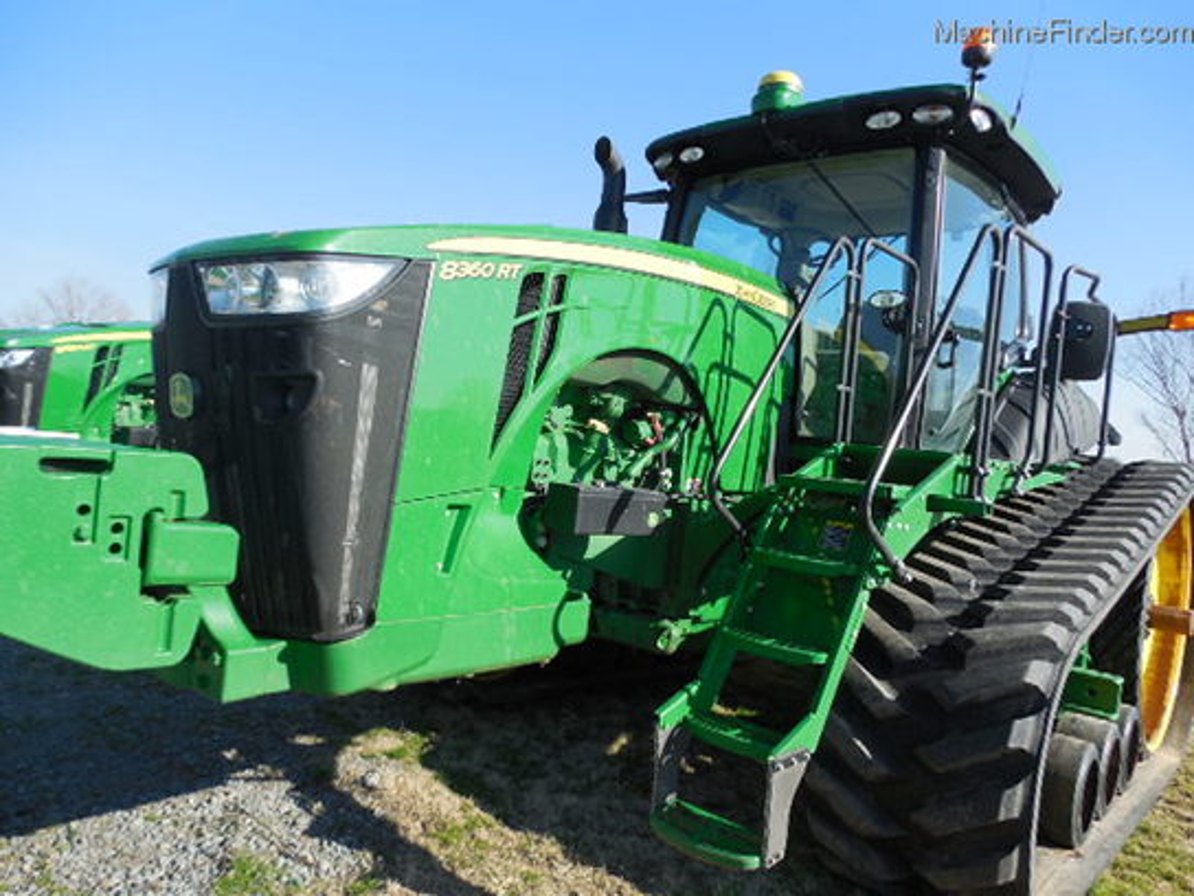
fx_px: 862
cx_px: 597
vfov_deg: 54.9
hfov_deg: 69.4
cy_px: 448
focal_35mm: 25
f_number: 3.3
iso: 125
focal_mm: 4.5
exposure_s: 1/800
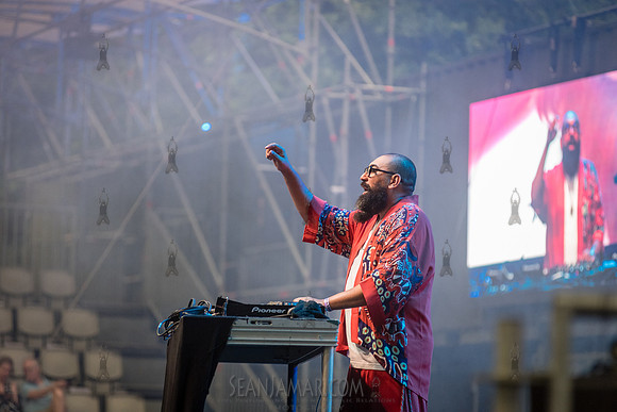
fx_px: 3171
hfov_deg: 11.1
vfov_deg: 7.4
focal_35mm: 185
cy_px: 206
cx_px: 308
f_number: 3.5
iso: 2000
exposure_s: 1/400
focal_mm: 185
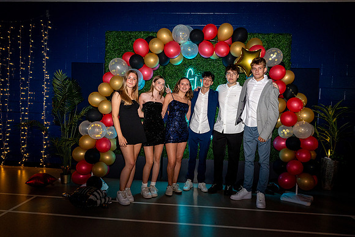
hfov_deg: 69.4
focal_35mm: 26
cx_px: 178
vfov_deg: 49.6
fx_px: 256
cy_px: 118
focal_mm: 26
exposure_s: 1/80
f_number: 4
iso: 1250
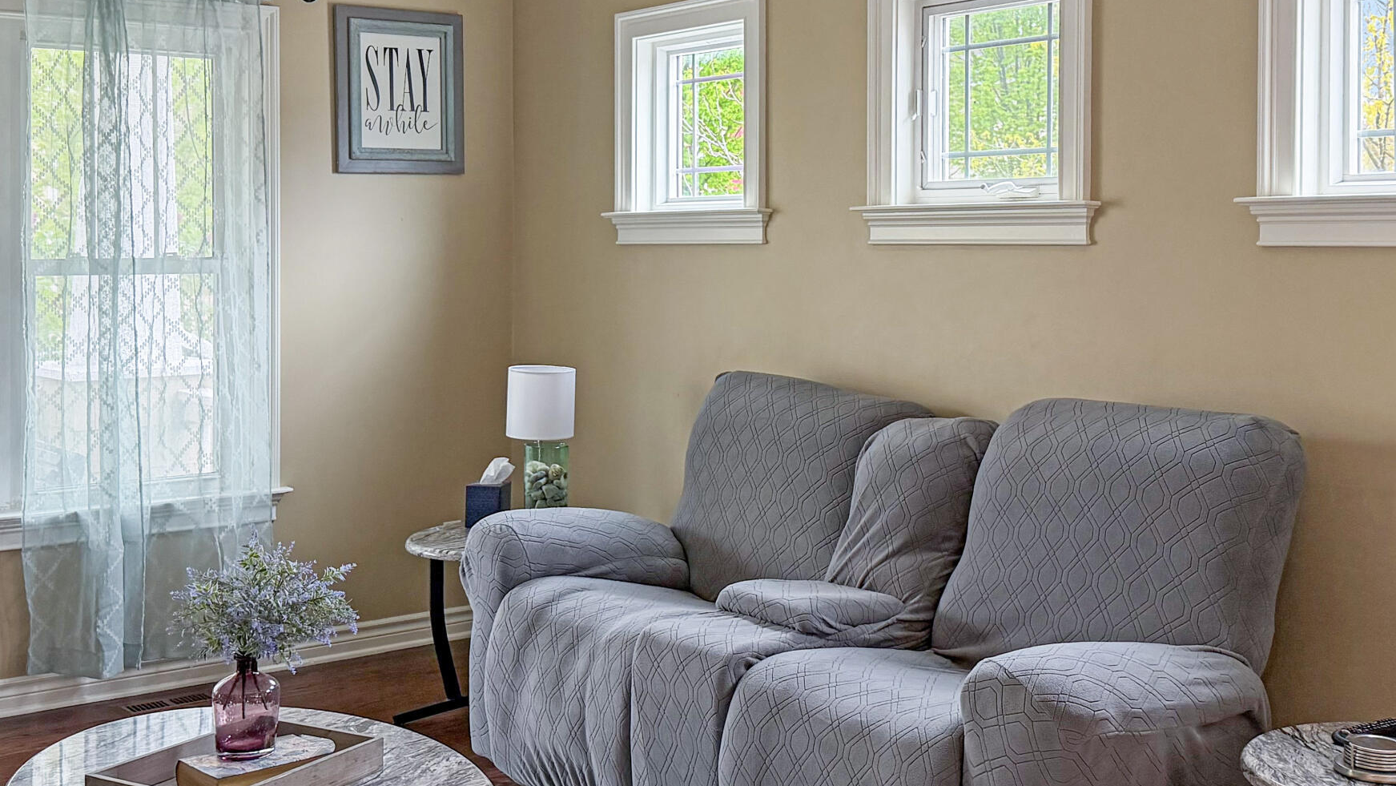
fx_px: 1666
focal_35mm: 45
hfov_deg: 45.5
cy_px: 334
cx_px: 714
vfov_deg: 26.5
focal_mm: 6.76
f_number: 1.78
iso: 200
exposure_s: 1/121
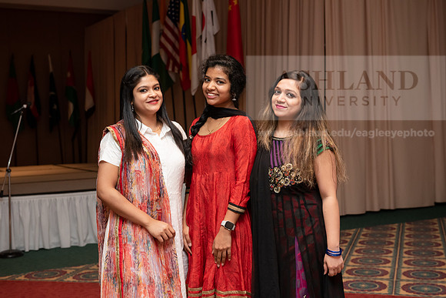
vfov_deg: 24.2
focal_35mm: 56
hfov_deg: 35.6
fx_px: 694
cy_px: 149
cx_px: 223
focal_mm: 56
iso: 2000
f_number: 5.6
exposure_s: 1/125
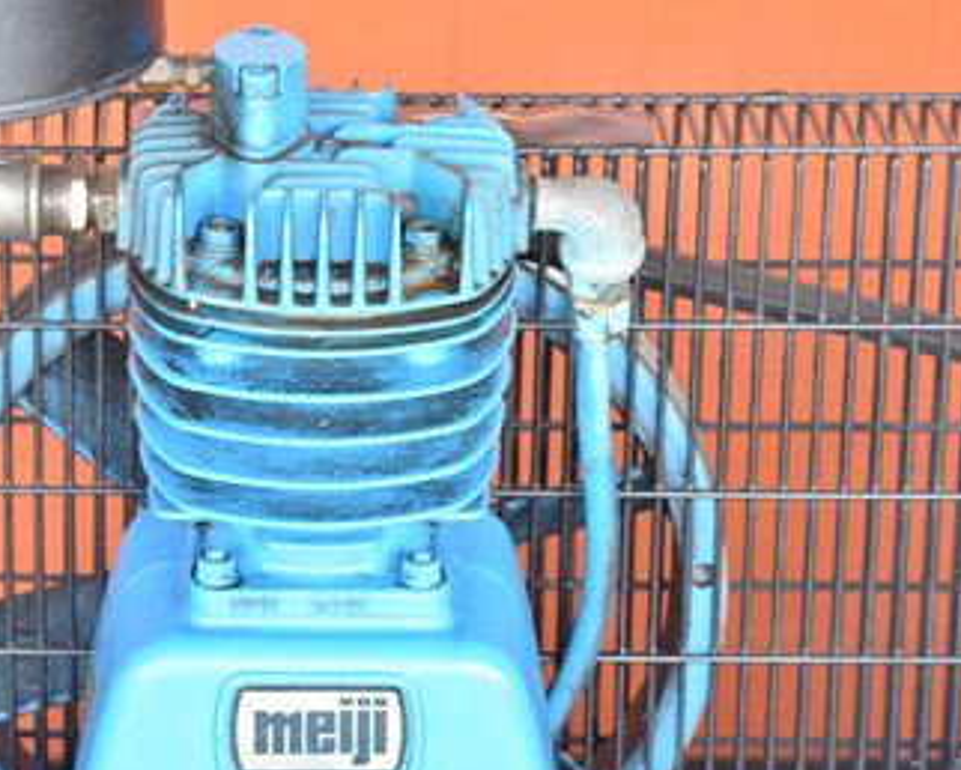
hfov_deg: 12.6
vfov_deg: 10.1
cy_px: 328
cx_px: 340
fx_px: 4354
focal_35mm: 153
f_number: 6.3
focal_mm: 70
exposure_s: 1/60
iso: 1250
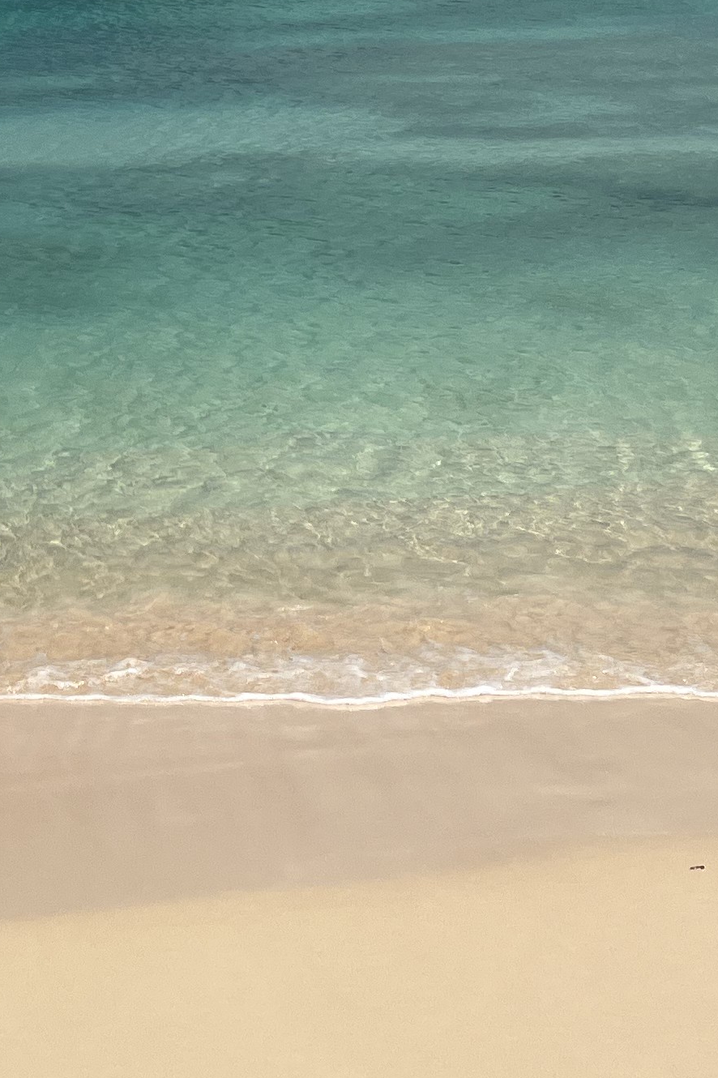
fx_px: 2454
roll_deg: +1.4
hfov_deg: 16.2
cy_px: 63
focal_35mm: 82
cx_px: -50
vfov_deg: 23.9
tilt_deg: -6.2
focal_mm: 5.7
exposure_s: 1/12658
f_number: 1.5
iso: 50
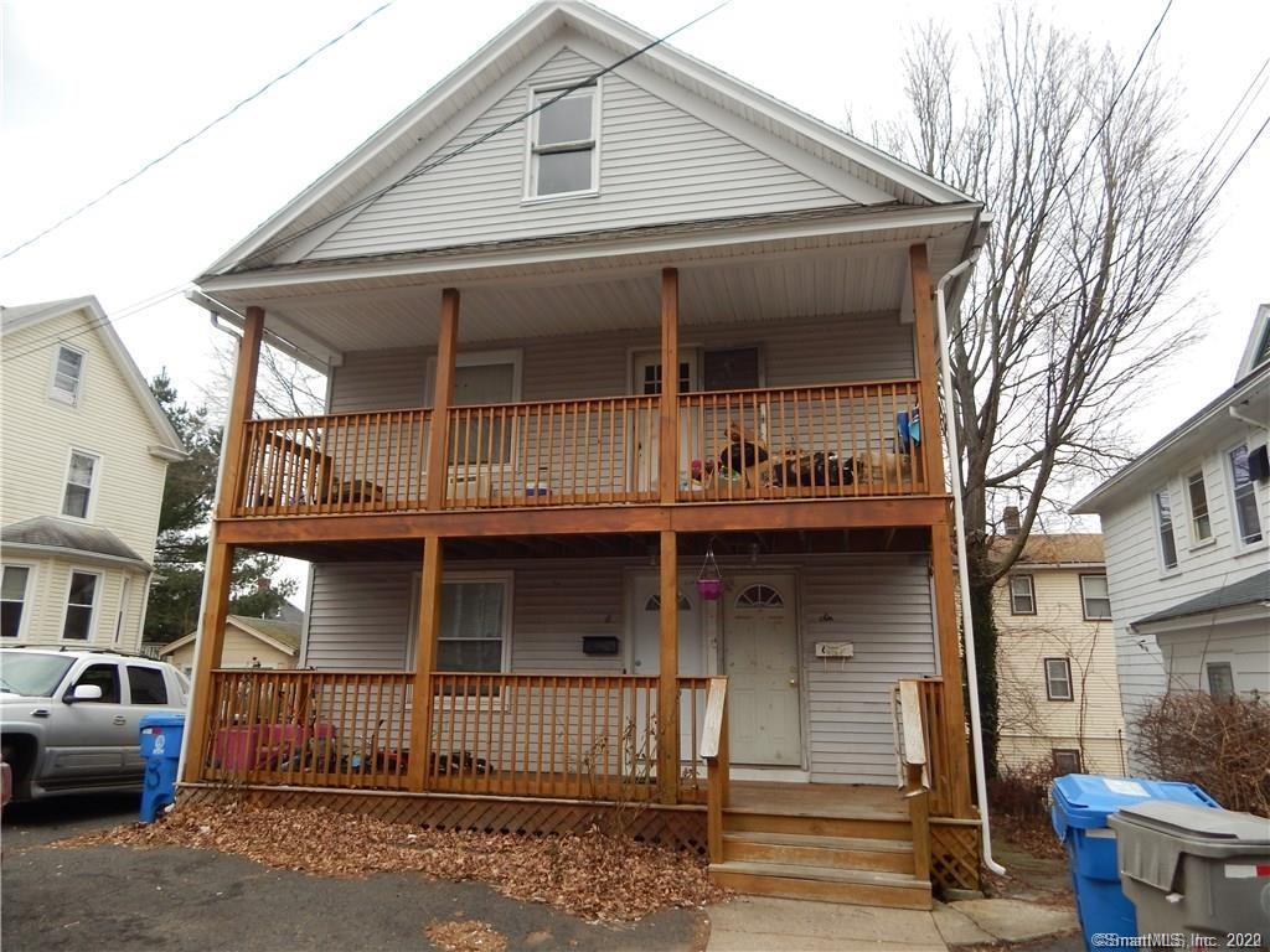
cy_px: 476
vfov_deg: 61.1
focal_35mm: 22
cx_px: 635
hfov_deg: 76.4
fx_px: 807
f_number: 3
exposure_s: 1/320
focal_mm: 4
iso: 125
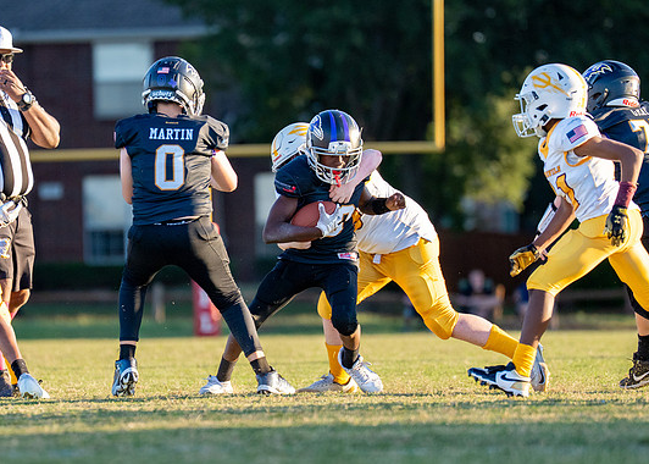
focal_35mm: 406
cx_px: 263
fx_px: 7483
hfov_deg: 5.0
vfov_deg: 3.5
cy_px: 251
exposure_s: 1/2000
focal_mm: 200
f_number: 2.8
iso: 400
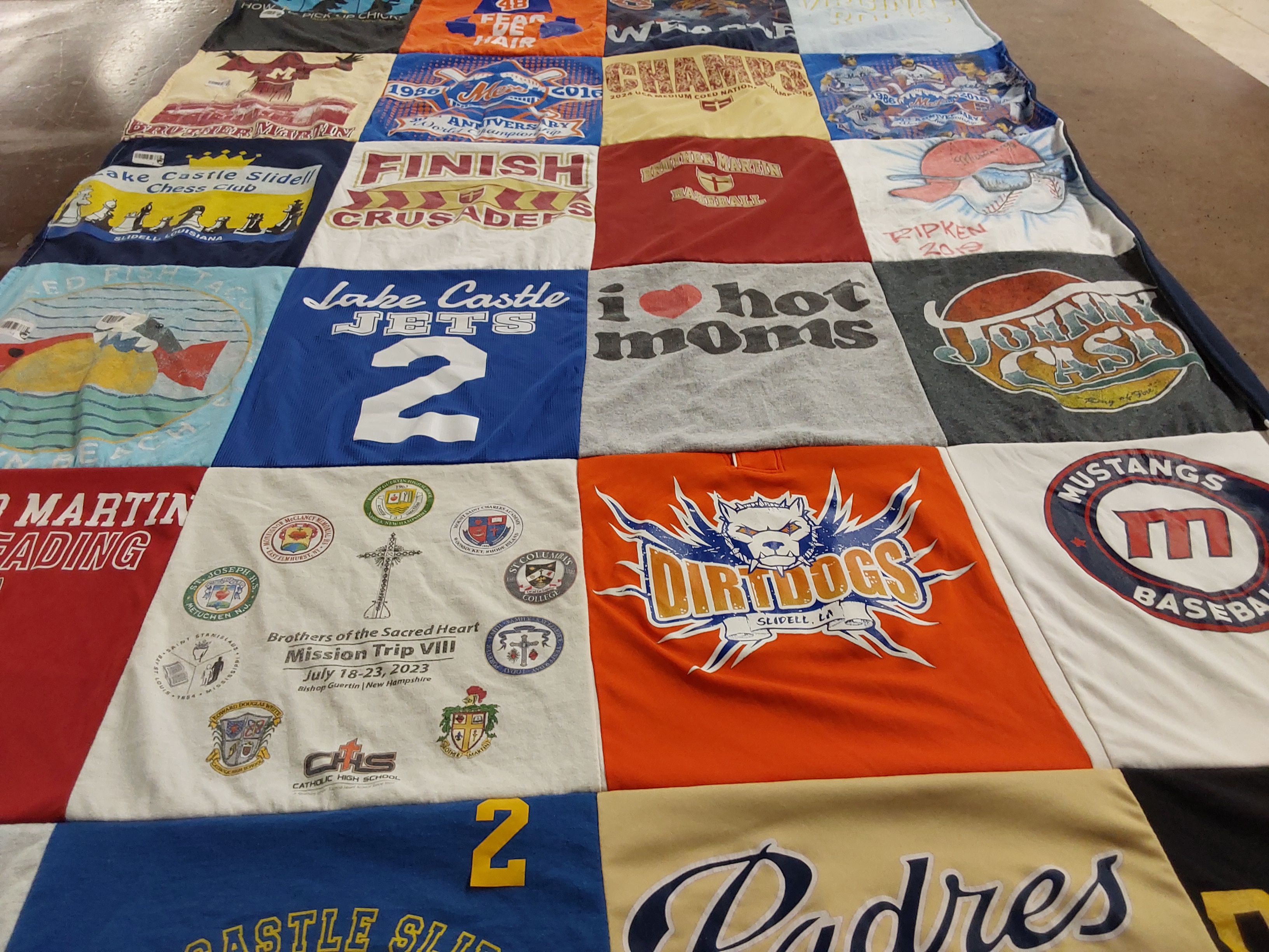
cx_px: 634
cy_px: 476
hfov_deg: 63.4
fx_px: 1026
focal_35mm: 28
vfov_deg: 49.7
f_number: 1.9
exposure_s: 1/60
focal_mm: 2.91
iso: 80
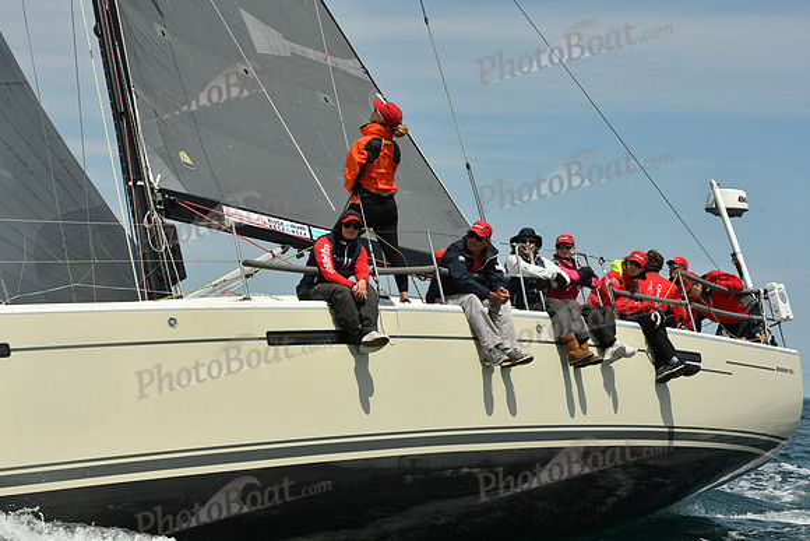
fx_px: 1575
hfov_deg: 28.8
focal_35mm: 70
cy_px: 270
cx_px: 405
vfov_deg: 19.5
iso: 320
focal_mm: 70
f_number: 13
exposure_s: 1/1000
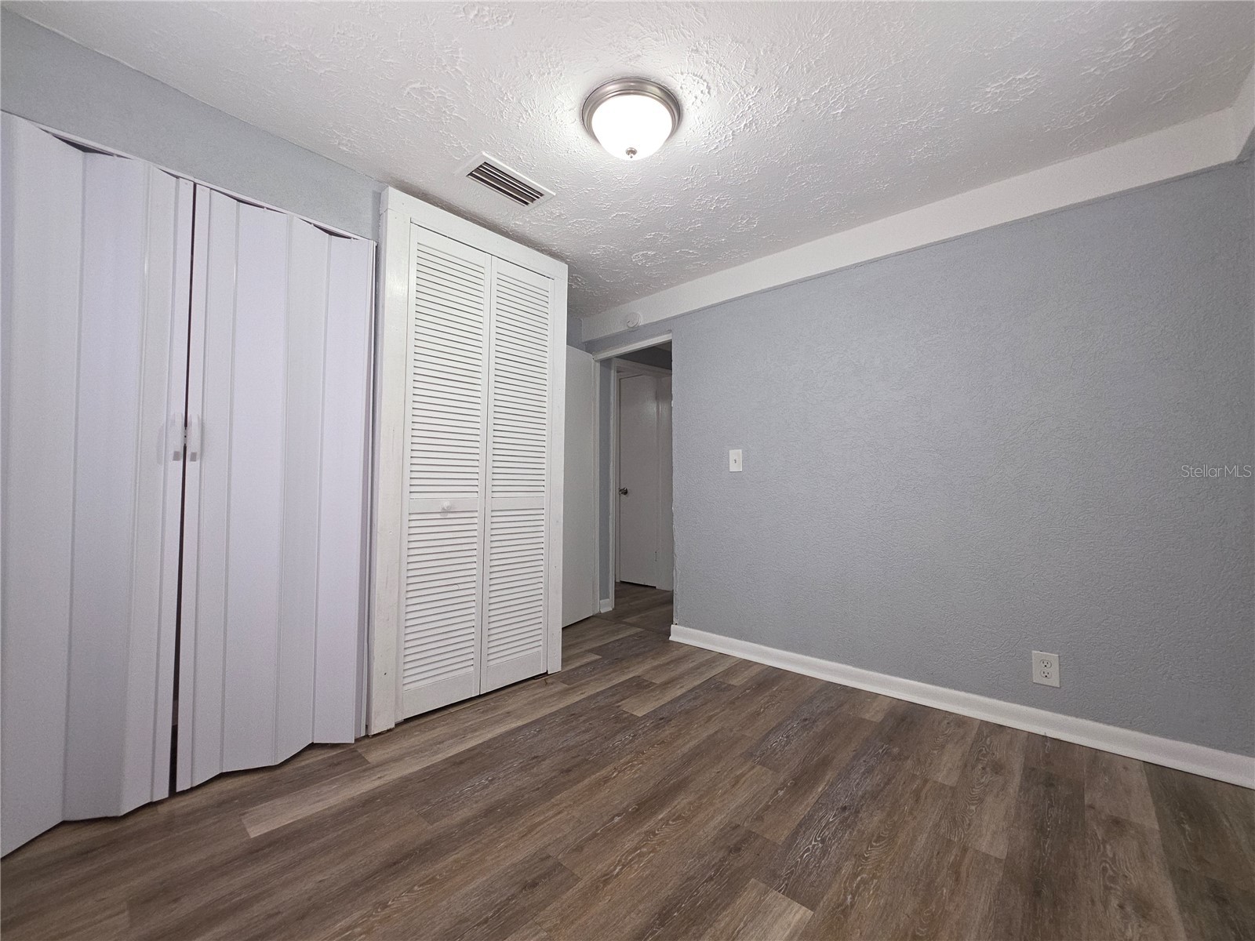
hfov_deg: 106.2
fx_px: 471
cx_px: 628
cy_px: 470
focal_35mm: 13
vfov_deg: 89.9
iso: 100
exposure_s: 1/60
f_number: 1.9
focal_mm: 2.2
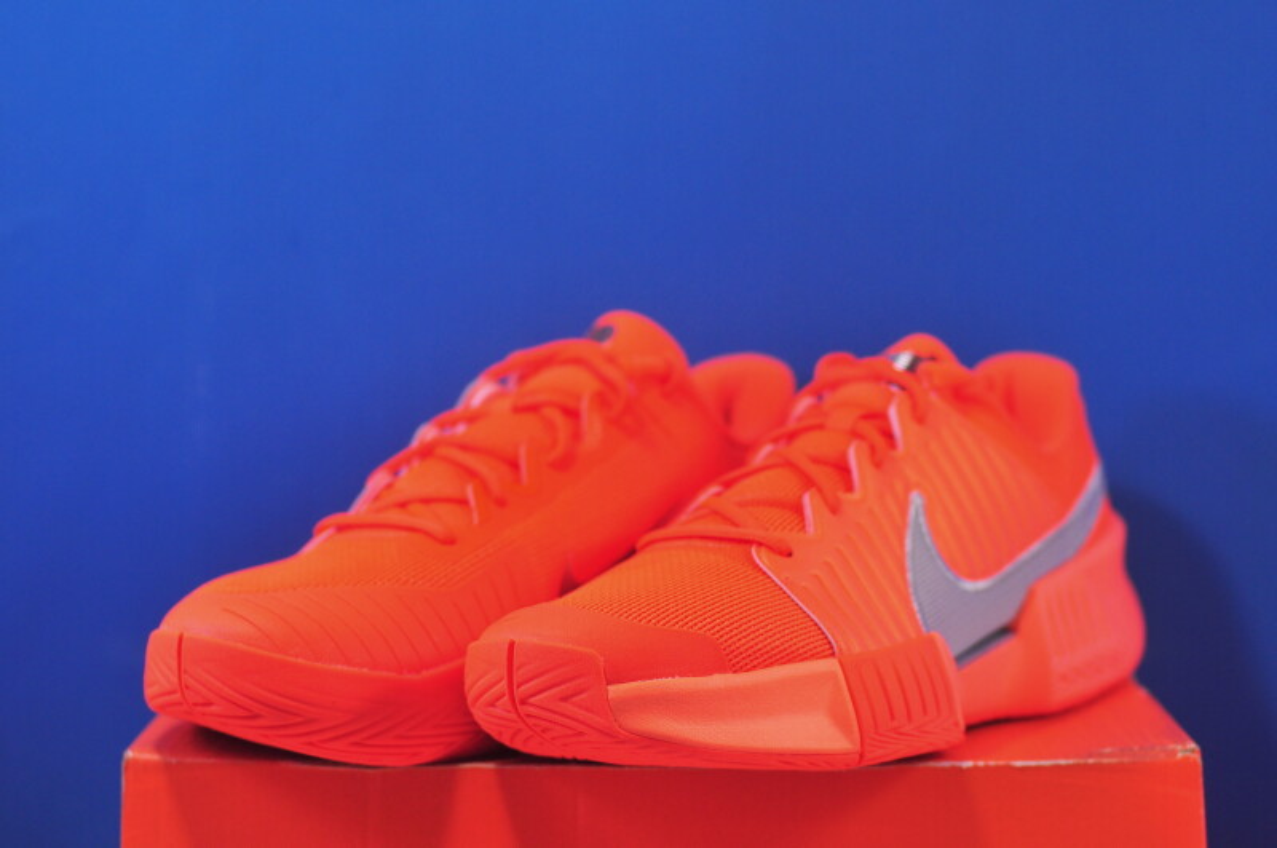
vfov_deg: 18.1
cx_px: 638
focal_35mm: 75
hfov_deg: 27.0
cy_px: 424
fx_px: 2657
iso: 250
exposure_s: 1/320
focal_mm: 50
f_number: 2.8
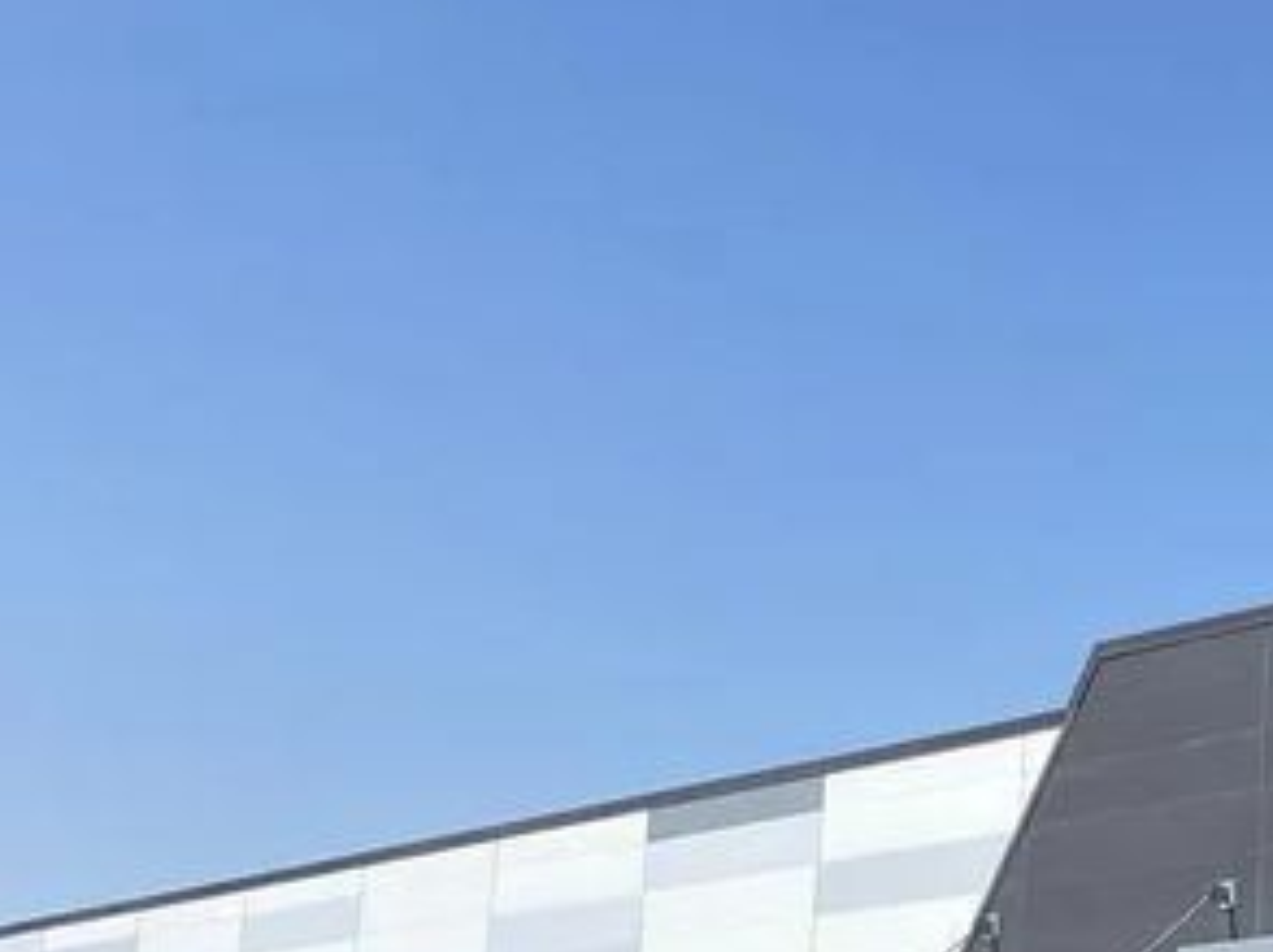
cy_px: 513
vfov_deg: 16.2
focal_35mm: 91
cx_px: 1664
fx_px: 3342
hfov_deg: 19.8
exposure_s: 1/3300
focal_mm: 4.25
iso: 32
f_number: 1.8
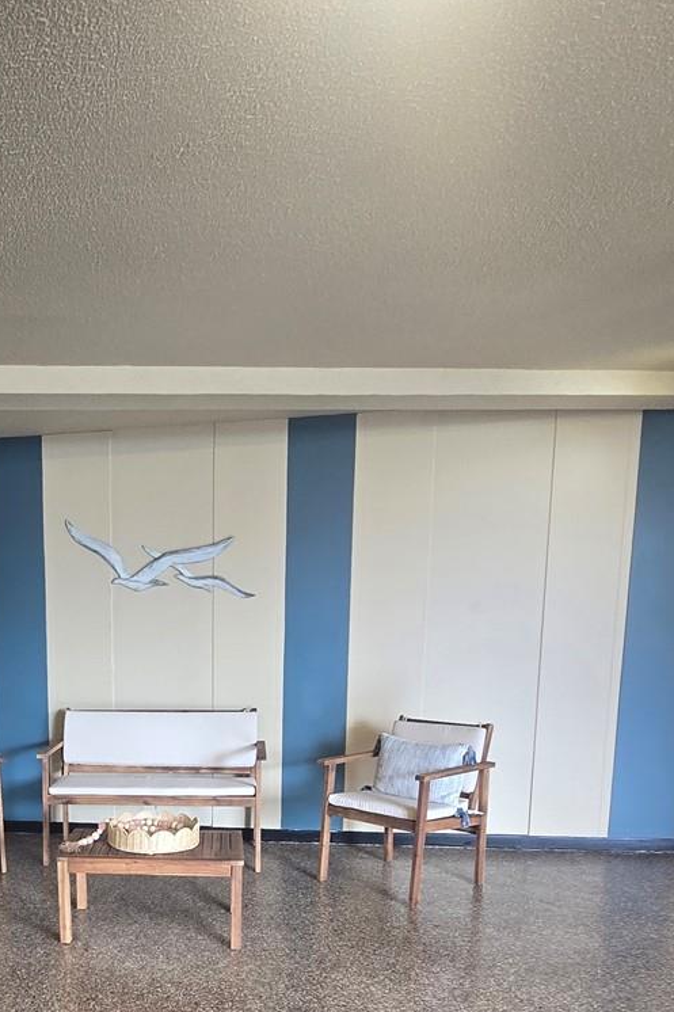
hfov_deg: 42.0
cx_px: 91
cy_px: 784
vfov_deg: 59.5
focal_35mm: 29
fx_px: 815
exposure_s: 1/60
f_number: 2.2
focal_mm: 2.2
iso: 200
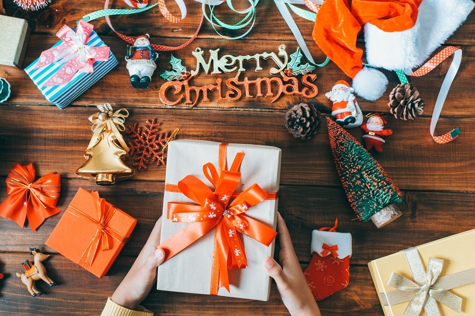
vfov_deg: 27.0
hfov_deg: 39.6
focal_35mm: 50
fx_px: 660
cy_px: 158
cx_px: 238
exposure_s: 1/3
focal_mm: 50
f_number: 8
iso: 100
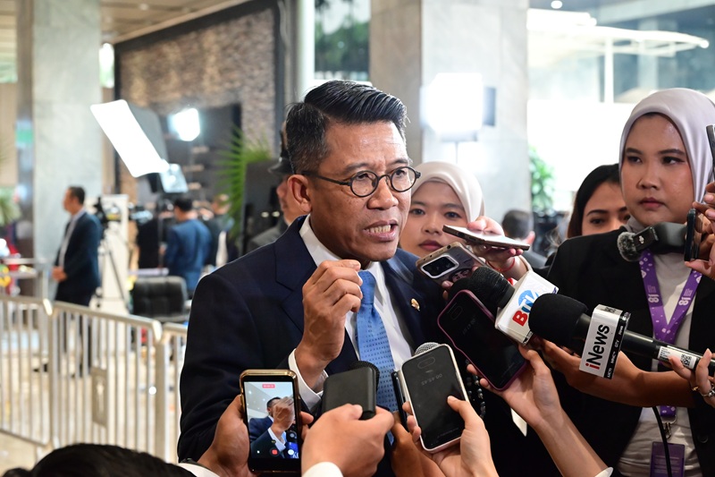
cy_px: 238
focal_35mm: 69
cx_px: 358
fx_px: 1370
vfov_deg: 19.7
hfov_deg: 29.2
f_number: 7.1
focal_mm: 69
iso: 8000
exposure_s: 1/125
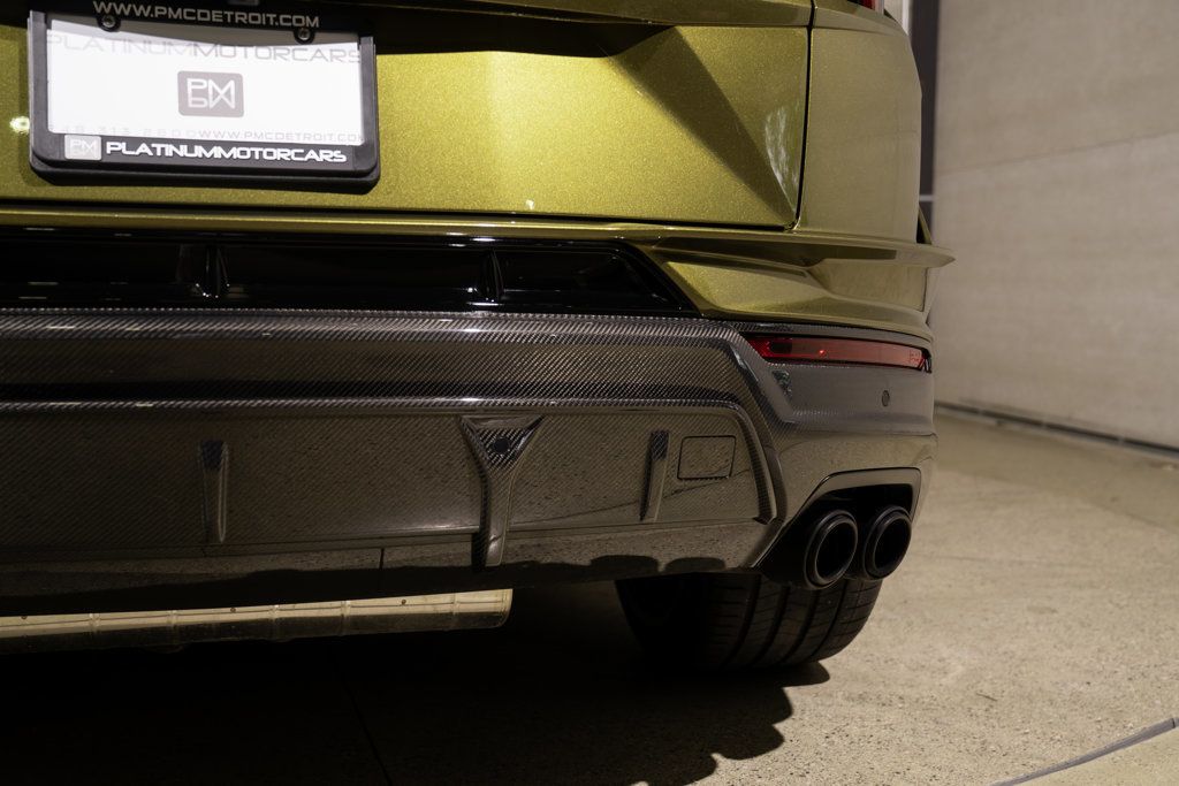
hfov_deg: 44.8
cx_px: 590
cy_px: 393
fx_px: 1430
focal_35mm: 44
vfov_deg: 30.8
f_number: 4
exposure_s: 1/125
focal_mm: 43
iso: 160
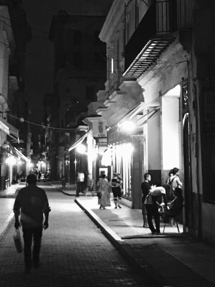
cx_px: 106
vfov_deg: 23.2
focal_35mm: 83
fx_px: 687
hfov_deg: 17.8
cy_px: 51
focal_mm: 4.15
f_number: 2.2
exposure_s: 1/4
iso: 400
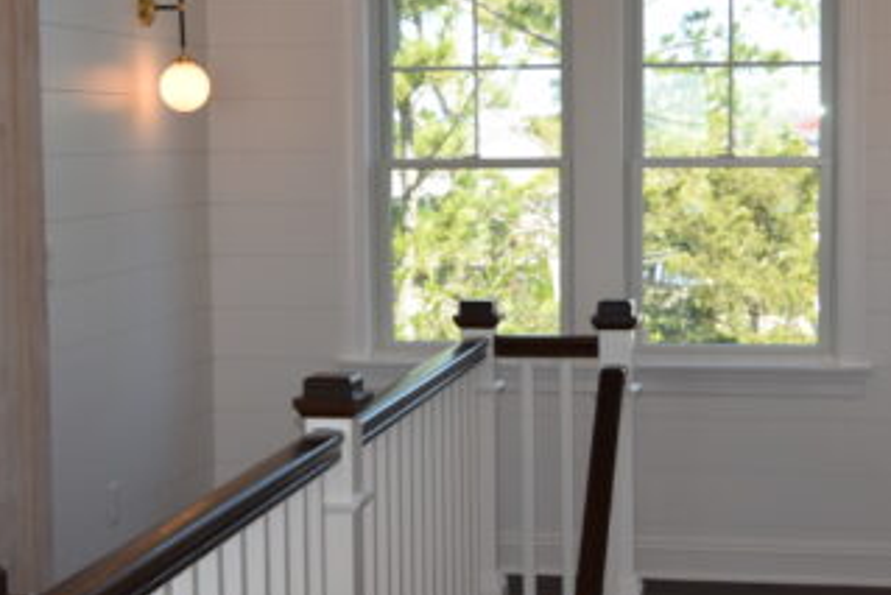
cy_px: 317
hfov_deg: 26.3
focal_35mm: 77
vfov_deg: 17.7
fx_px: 1907
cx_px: 419
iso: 100
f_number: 4
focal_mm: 16
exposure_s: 1/100
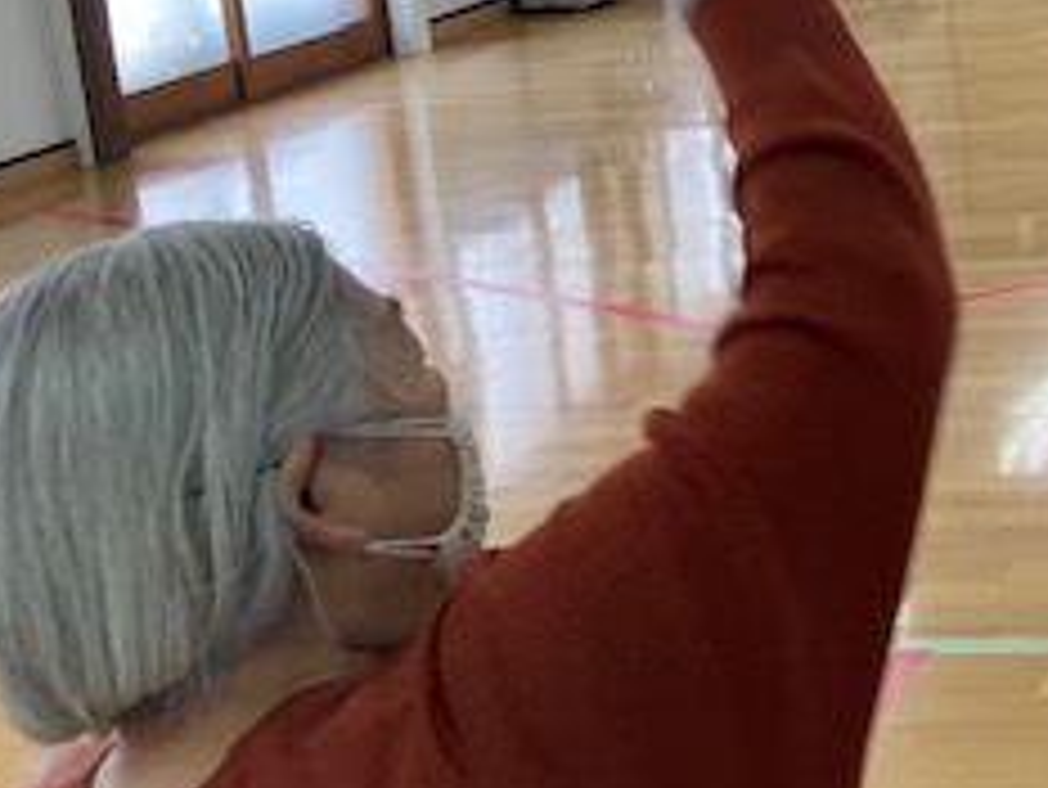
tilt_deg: -9.0
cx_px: 1408
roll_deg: +4.5
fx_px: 2332
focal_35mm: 77
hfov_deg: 22.3
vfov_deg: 18.7
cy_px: 27
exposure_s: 1/100
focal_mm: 3.99
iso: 40
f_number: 1.8
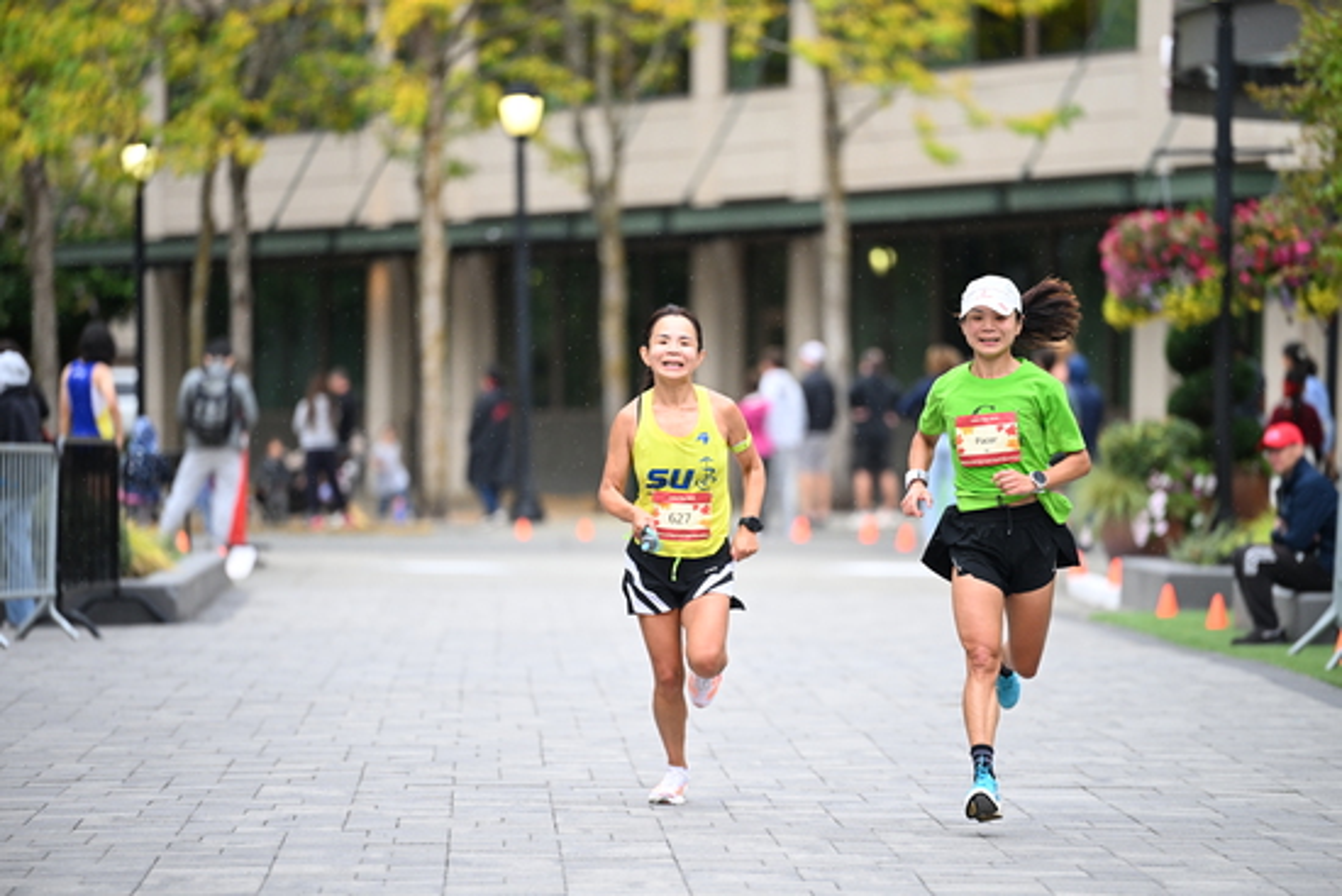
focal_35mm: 200
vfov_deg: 6.9
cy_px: 448
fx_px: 7457
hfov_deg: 10.3
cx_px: 671
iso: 1250
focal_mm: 200
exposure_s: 1/1250
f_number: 2.8
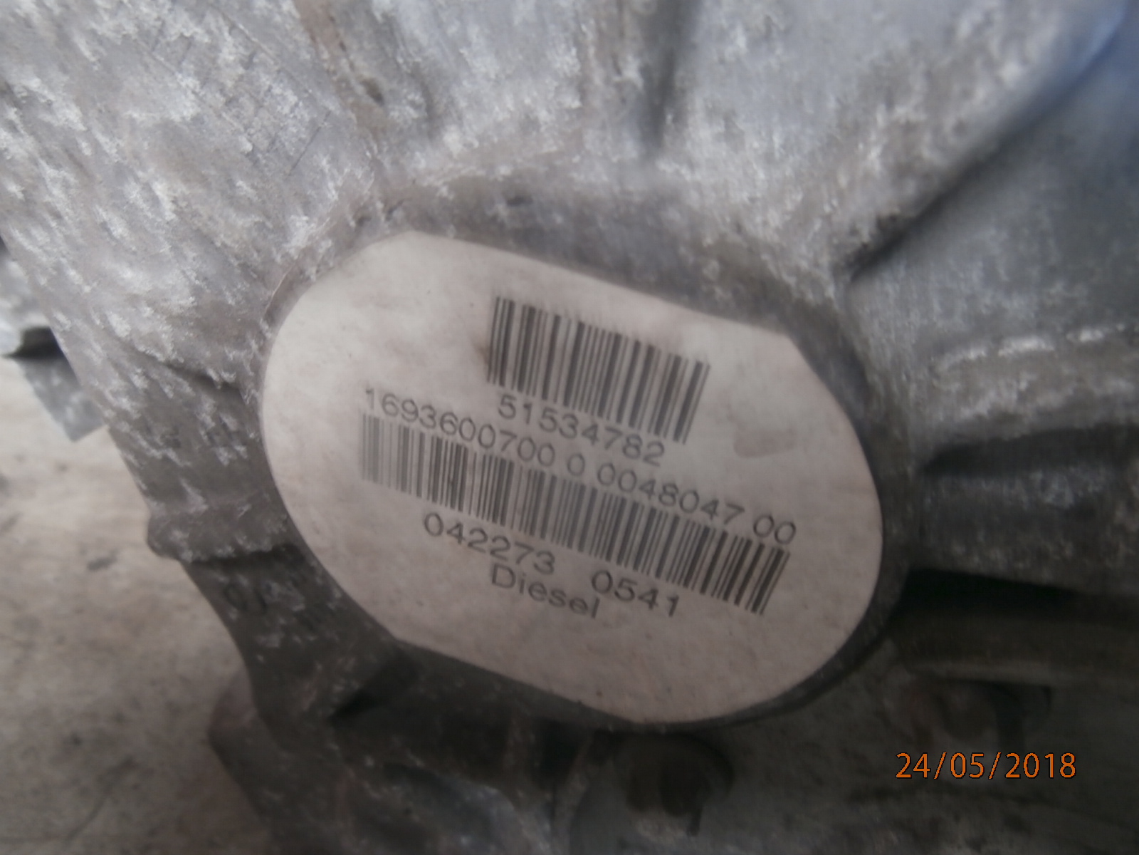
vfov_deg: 56.8
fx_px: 790
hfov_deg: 71.6
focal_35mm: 24
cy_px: 428
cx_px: 570
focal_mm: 4.2
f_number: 3
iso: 100
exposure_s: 1/6
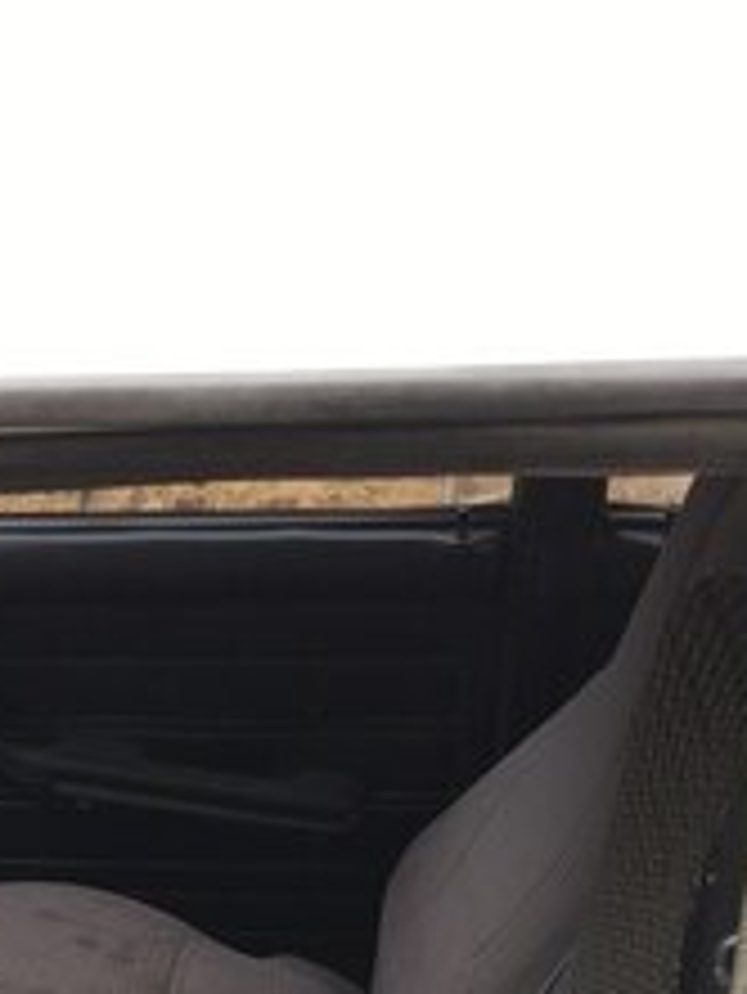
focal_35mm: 65
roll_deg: +3.5
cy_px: 1102
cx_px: 50
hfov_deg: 22.0
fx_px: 1868
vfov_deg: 27.2
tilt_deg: -32.3
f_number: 2.2
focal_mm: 4.15
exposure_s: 1/100
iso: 25
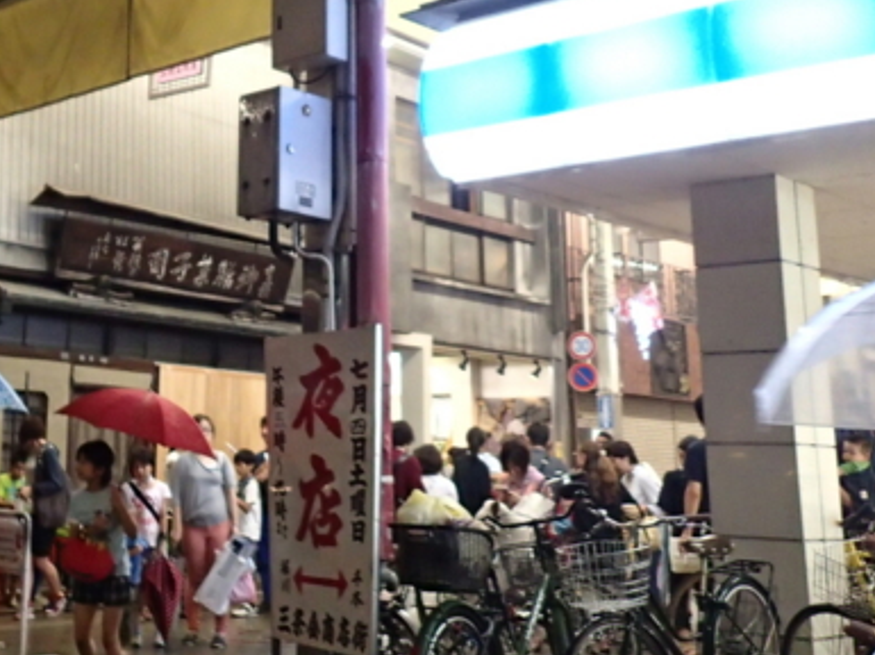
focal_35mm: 52
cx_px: 125
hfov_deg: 35.2
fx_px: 1313
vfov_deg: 27.6
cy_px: 159
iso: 640
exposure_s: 1/30
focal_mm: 4.5
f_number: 2
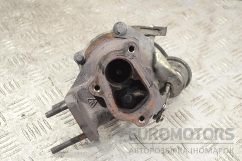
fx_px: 383
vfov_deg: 23.8
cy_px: 80
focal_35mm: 57
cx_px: 121
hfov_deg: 35.1
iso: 360
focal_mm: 38
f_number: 5
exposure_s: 1/30
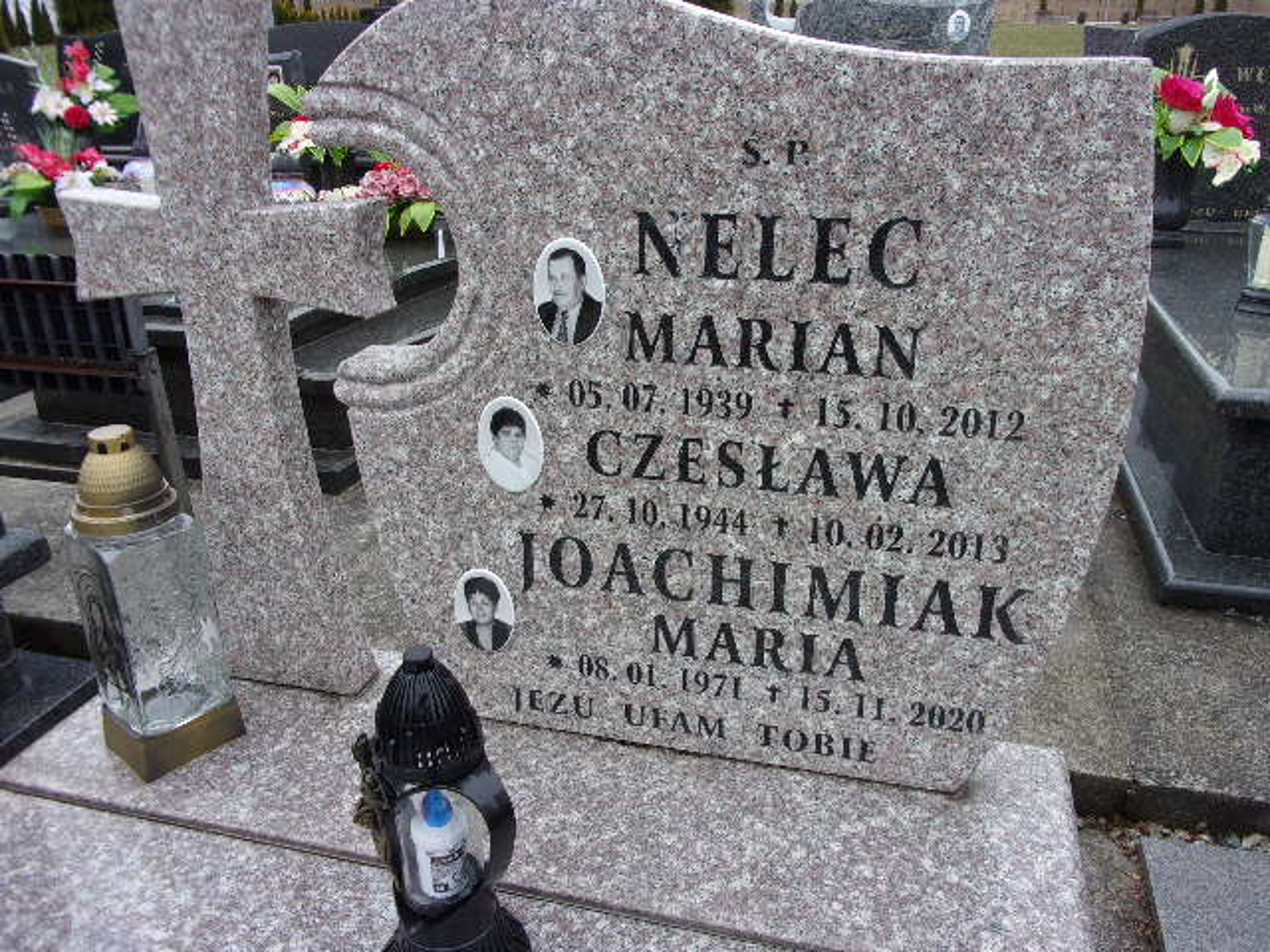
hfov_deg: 63.4
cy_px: 476
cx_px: 635
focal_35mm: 28
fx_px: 1027
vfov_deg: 49.7
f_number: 3.9
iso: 80
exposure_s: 1/280
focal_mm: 5.1
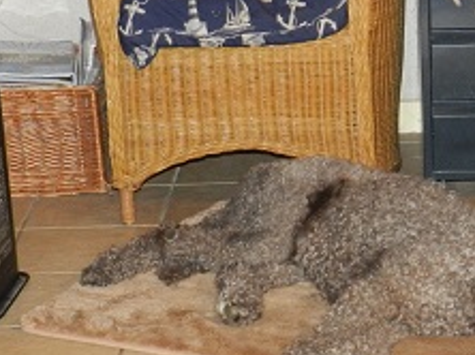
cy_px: 257
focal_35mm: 137
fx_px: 1878
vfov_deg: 10.8
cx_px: 402
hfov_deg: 14.3
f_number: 4.8
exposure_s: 1/8
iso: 800
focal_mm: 13.5
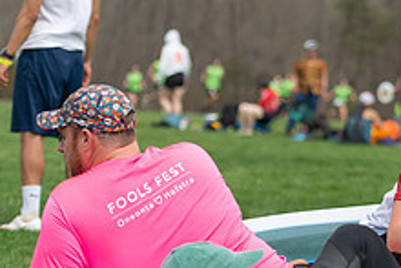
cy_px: 119
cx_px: 501
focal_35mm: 216
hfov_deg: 9.4
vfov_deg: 6.4
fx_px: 2407
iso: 100
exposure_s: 1/3200
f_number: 2.8
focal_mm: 82
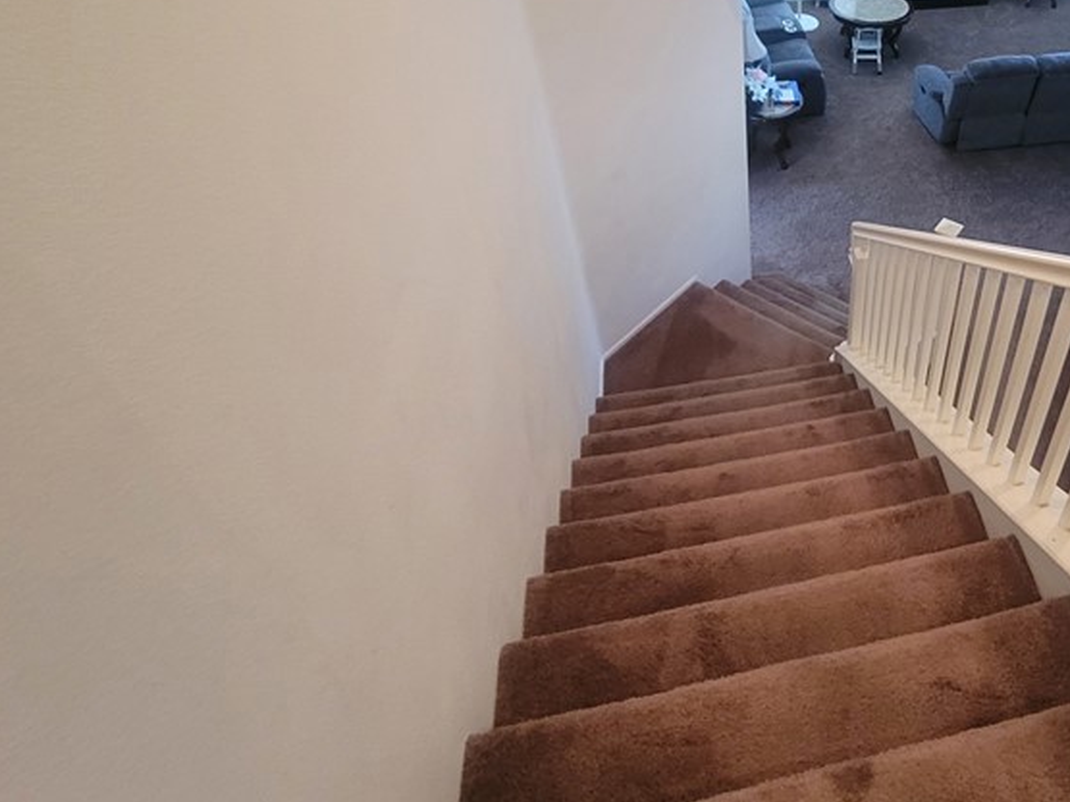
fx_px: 742
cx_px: 843
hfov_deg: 65.7
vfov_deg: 54.6
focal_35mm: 24
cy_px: 218
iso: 400
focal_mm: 2.2
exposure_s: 1/30
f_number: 2.2
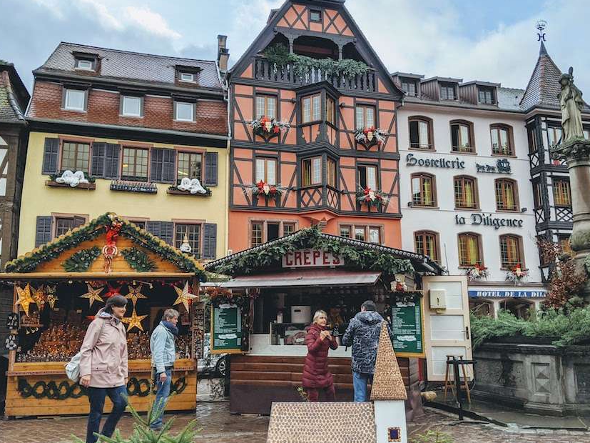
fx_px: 528
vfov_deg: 45.4
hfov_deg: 58.4
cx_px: 295
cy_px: 204
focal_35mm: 31
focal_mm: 4.44
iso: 46
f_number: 1.8
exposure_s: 1/1466
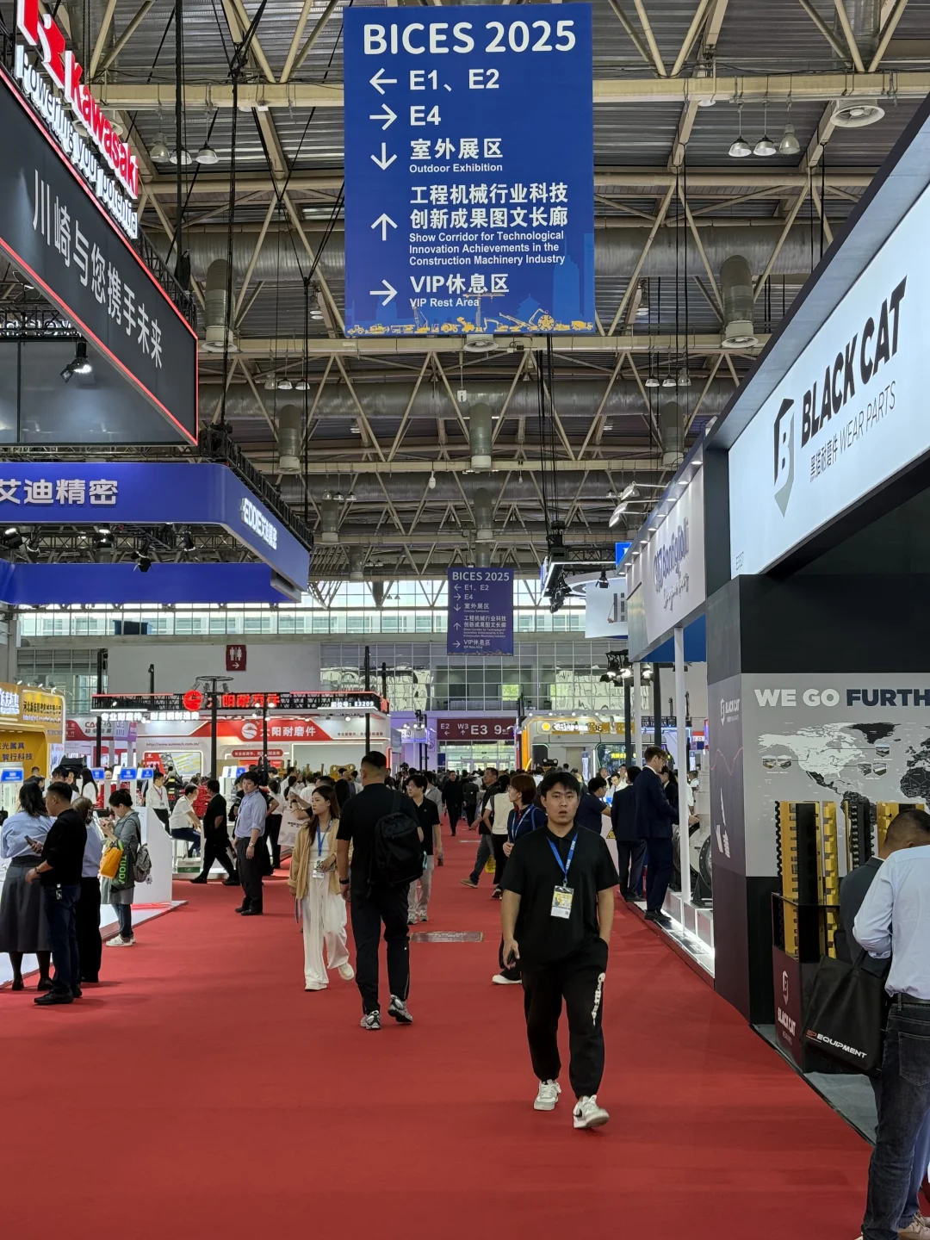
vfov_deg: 39.7
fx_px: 1719
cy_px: 620
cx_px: 465
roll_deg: -0.5
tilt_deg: +6.4
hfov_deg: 30.3
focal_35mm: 48
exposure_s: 1/100
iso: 64
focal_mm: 6.76
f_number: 1.78
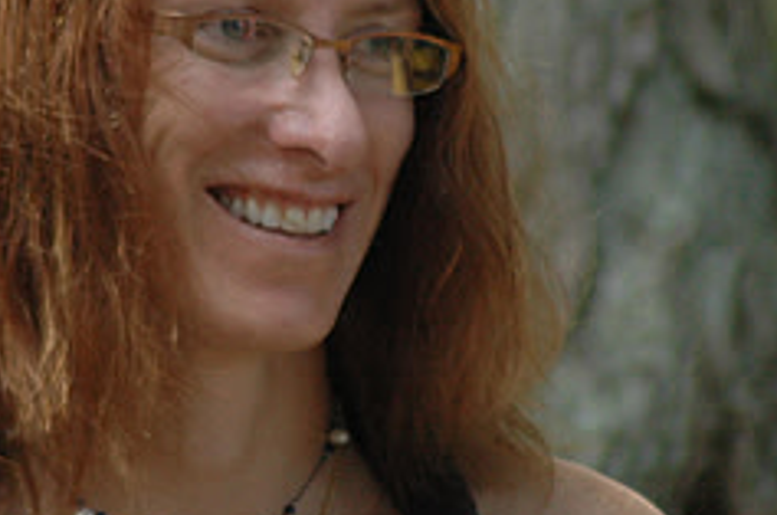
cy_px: 274
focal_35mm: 990
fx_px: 21324
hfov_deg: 2.1
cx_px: 367
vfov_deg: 1.4
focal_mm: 270
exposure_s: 1/500
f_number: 5.6
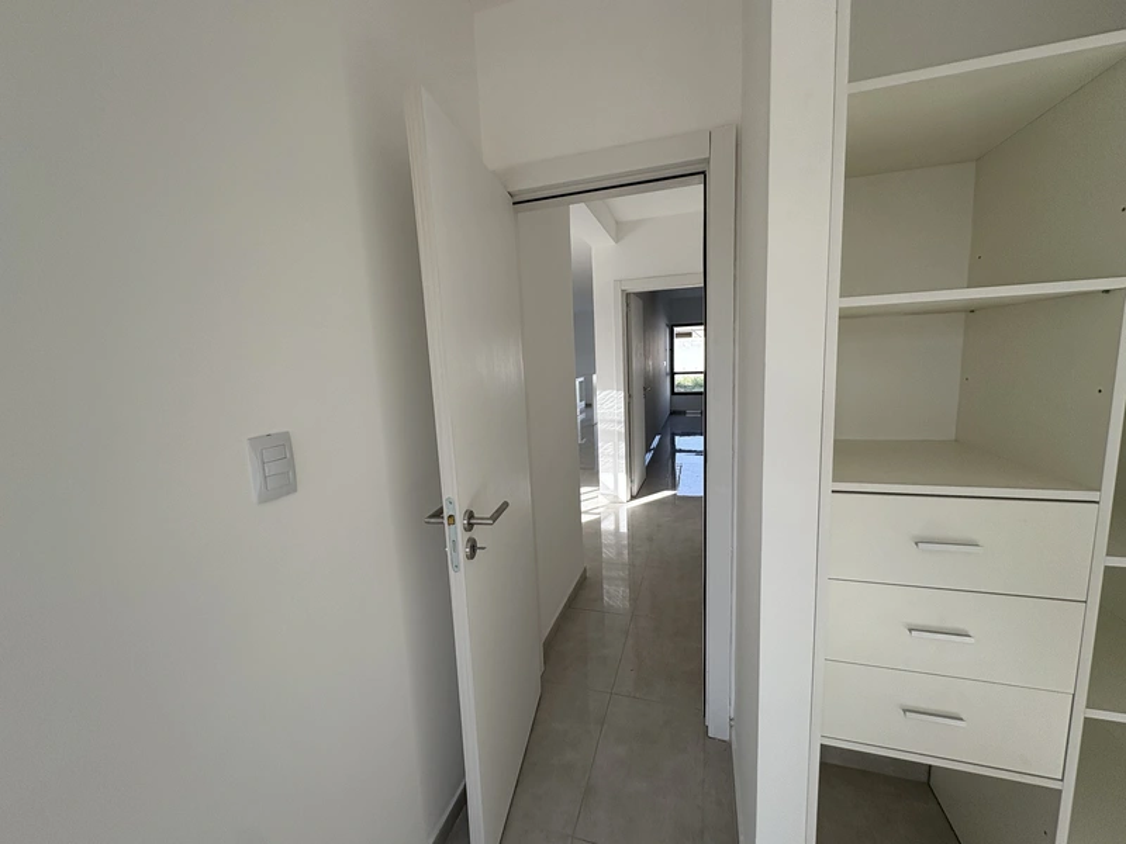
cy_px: 422
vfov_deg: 85.7
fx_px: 455
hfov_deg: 102.1
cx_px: 563
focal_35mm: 14
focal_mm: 2.22
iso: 64
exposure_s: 1/428
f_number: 2.2
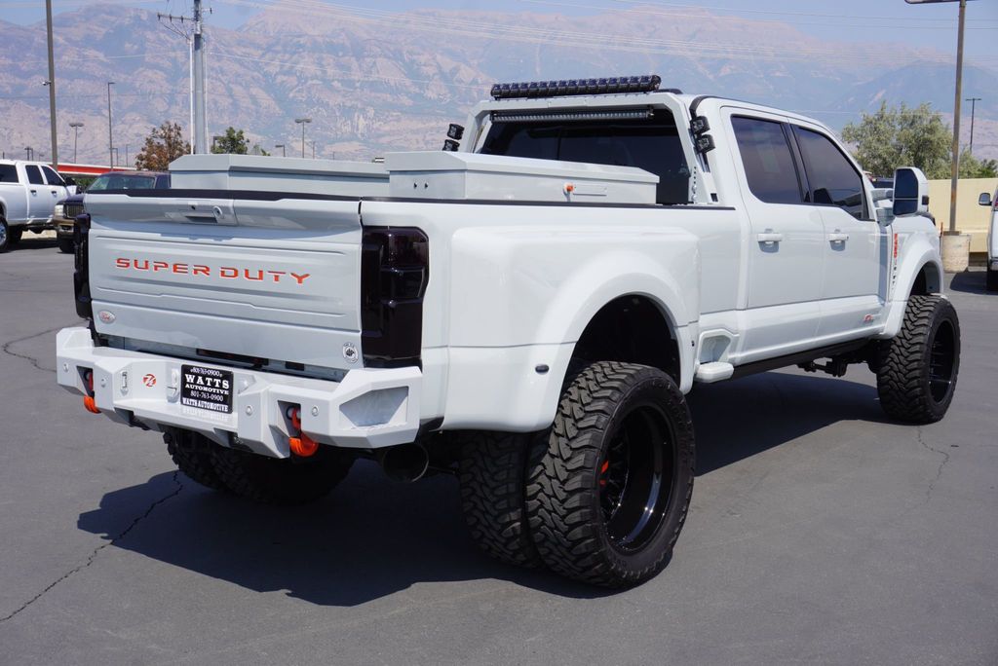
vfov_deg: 33.1
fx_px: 1123
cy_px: 333
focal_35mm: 40
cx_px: 499
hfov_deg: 47.9
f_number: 11
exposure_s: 1/160
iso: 100
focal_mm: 27
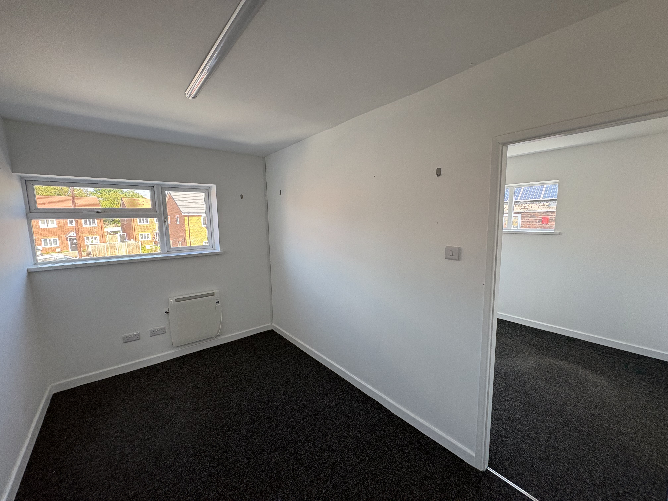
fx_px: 270
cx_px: 334
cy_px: 250
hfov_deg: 102.1
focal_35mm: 14
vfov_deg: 85.7
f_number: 2.2
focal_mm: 2.22
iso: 64
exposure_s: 1/99
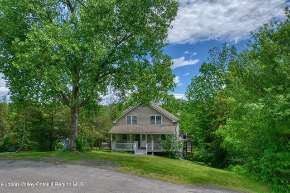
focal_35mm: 22
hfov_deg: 78.6
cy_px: 96
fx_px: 177
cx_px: 145
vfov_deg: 57.2
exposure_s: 1/1600
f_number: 2.8
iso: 610
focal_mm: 8.38
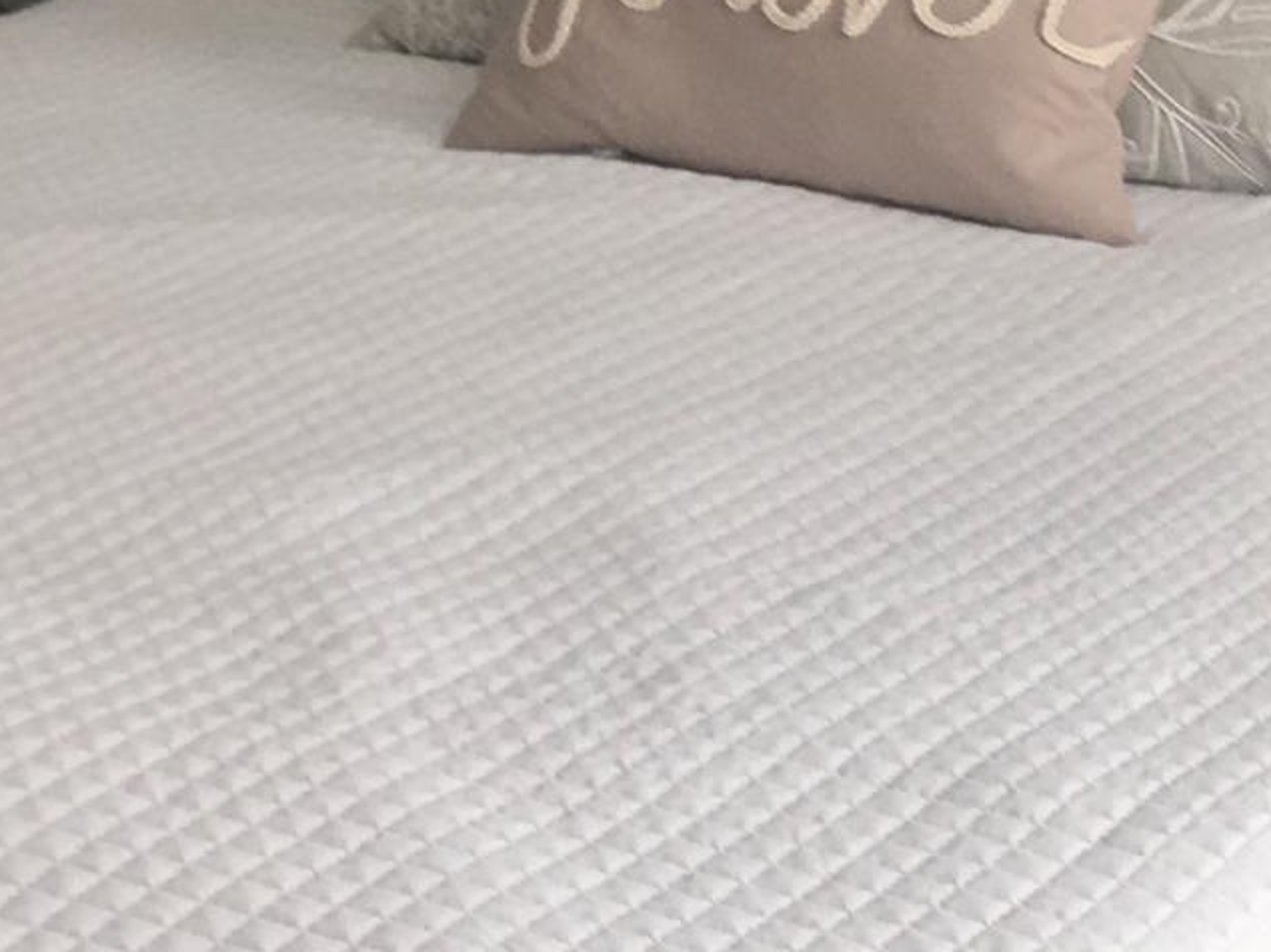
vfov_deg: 10.5
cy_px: -430
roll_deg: +1.7
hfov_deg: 14.1
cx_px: -112
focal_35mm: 137
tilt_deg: -8.0
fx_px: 5029
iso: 25
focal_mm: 4.15
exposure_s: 1/30
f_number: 2.2
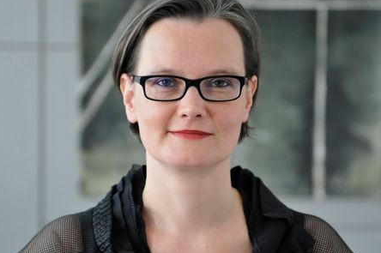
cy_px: 128
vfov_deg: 11.3
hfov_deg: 16.9
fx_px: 1279
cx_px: 216
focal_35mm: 121
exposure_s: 1/160
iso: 800
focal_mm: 70
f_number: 2.8
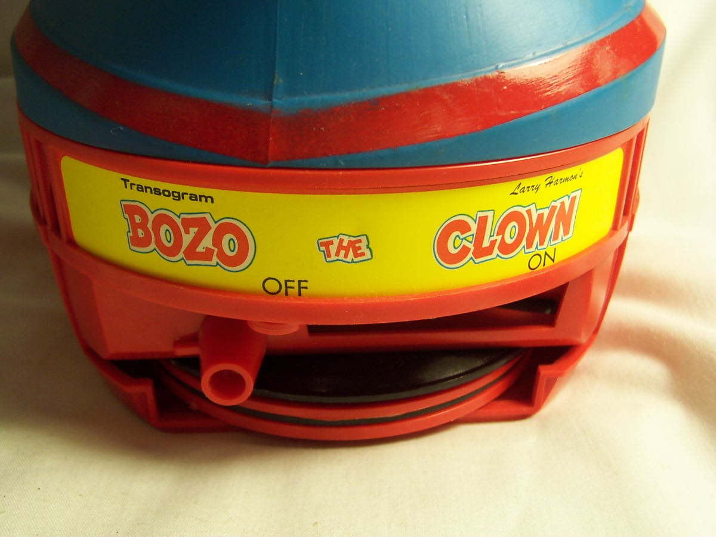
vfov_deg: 38.7
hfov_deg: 50.1
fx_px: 765
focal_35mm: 37
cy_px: 268
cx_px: 358
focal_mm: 5.6
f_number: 2.8
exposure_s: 1/90
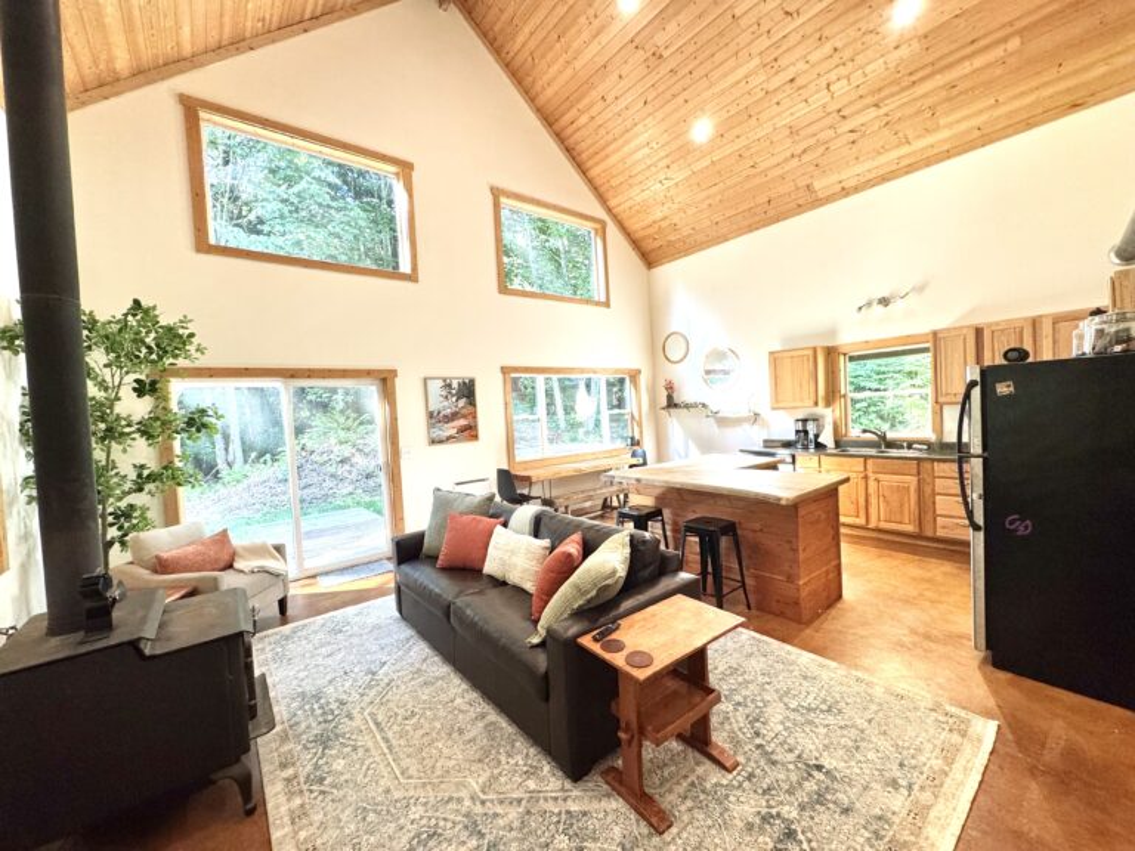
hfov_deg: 102.1
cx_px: 568
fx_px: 459
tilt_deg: -2.4
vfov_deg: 85.7
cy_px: 426
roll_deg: +2.9
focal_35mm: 14
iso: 250
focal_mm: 2.22
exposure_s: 1/120
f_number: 2.2
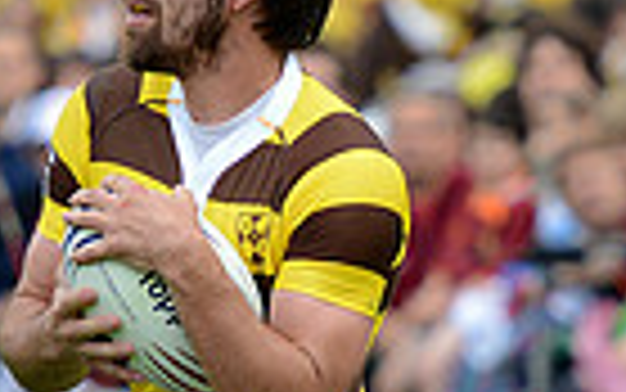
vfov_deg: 1.8
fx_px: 12306
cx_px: 86
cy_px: 574
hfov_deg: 2.9
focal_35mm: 721
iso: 320
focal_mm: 170
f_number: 2.8
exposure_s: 1/800
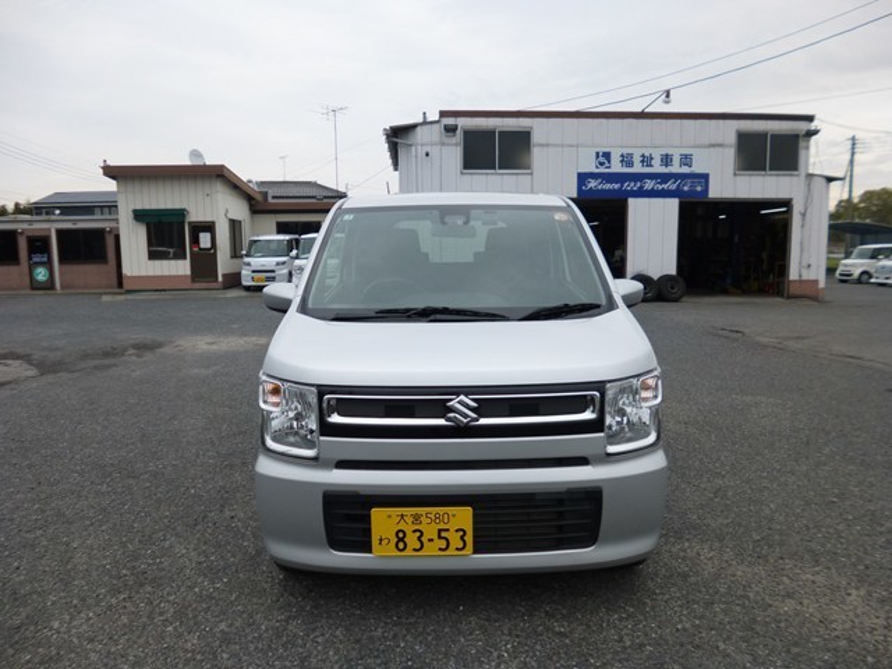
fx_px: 618
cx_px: 446
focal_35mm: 24
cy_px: 334
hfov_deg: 71.6
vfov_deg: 56.8
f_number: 2.8
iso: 100
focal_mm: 4.3
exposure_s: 1/500
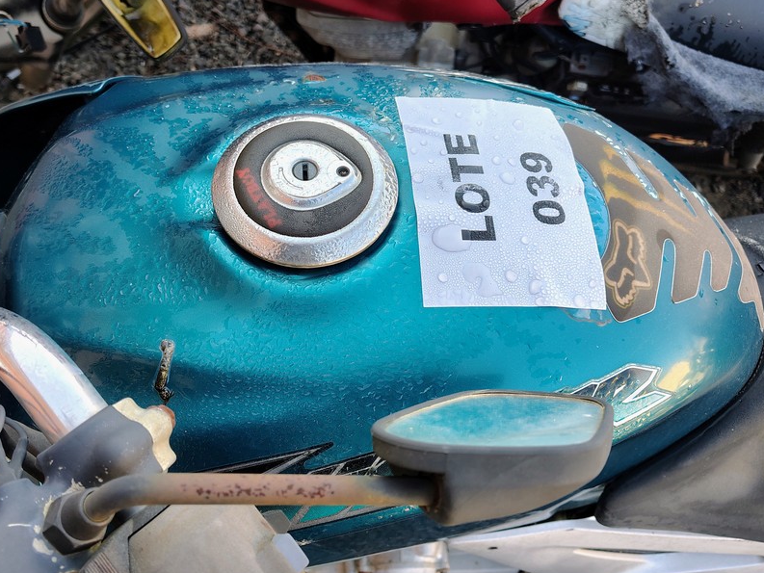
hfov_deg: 58.2
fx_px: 684
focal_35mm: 31
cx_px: 342
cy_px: 275
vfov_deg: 45.4
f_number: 1.8
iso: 158
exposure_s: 1/120
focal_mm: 5.56
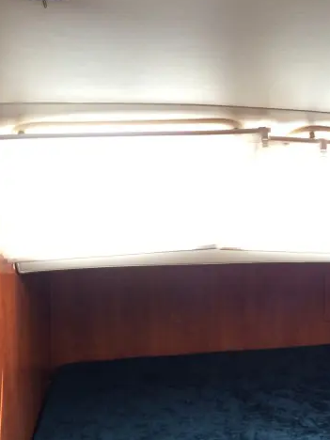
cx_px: 222
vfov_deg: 45.6
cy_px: 260
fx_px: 521
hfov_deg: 34.8
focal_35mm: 41
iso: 50
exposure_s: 1/40
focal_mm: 4.12
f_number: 2.2
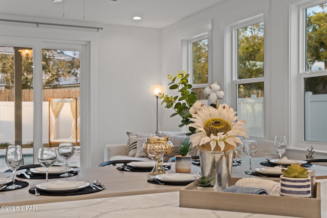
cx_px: 164
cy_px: 109
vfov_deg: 29.9
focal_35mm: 45
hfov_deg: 43.6
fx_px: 409
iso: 100
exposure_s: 1/1.25
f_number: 9
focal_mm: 30
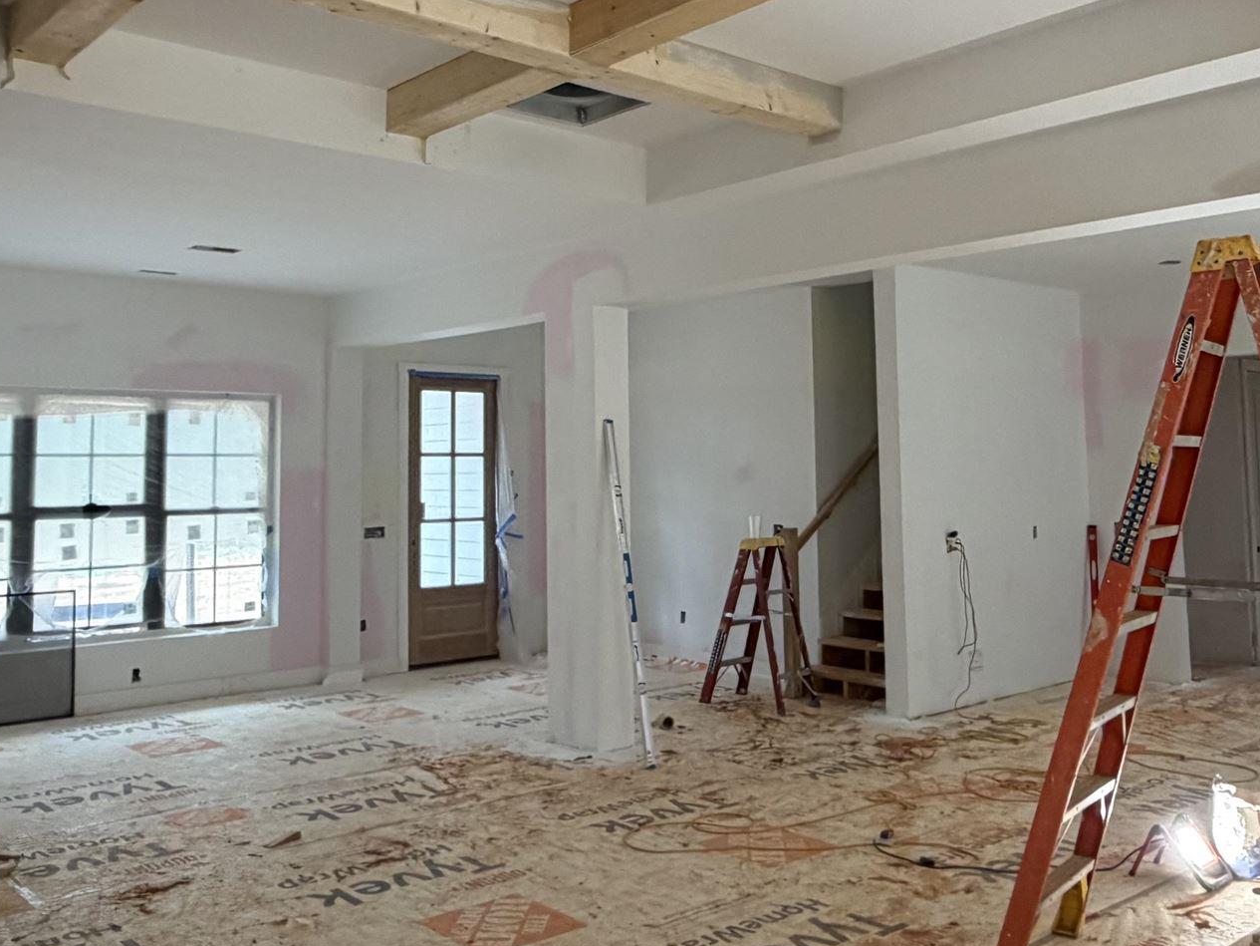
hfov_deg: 54.0
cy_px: 350
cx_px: 624
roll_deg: +2.0
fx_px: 1238
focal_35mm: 34
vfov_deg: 41.5
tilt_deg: +5.3
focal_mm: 2.22
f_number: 2.2
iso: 250
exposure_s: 1/120
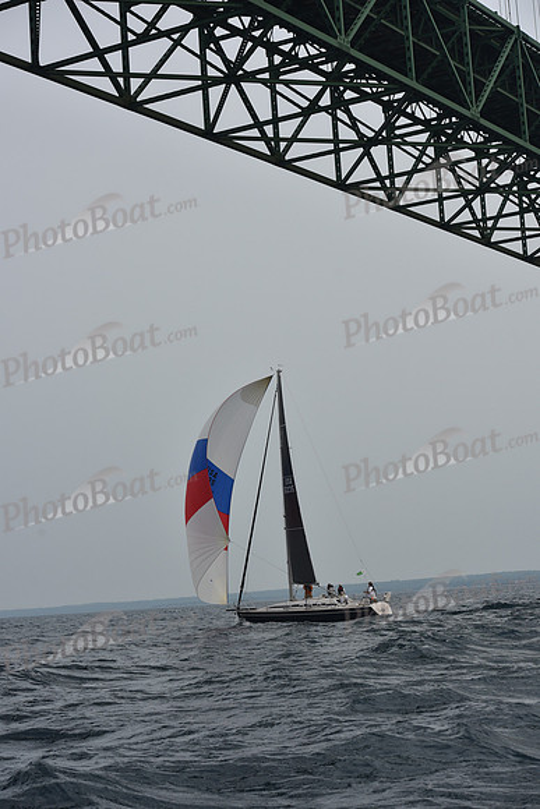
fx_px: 1574
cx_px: 270
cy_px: 404
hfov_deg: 19.5
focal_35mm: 70
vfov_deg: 28.8
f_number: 6.3
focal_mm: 70
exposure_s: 1/1000
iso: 250
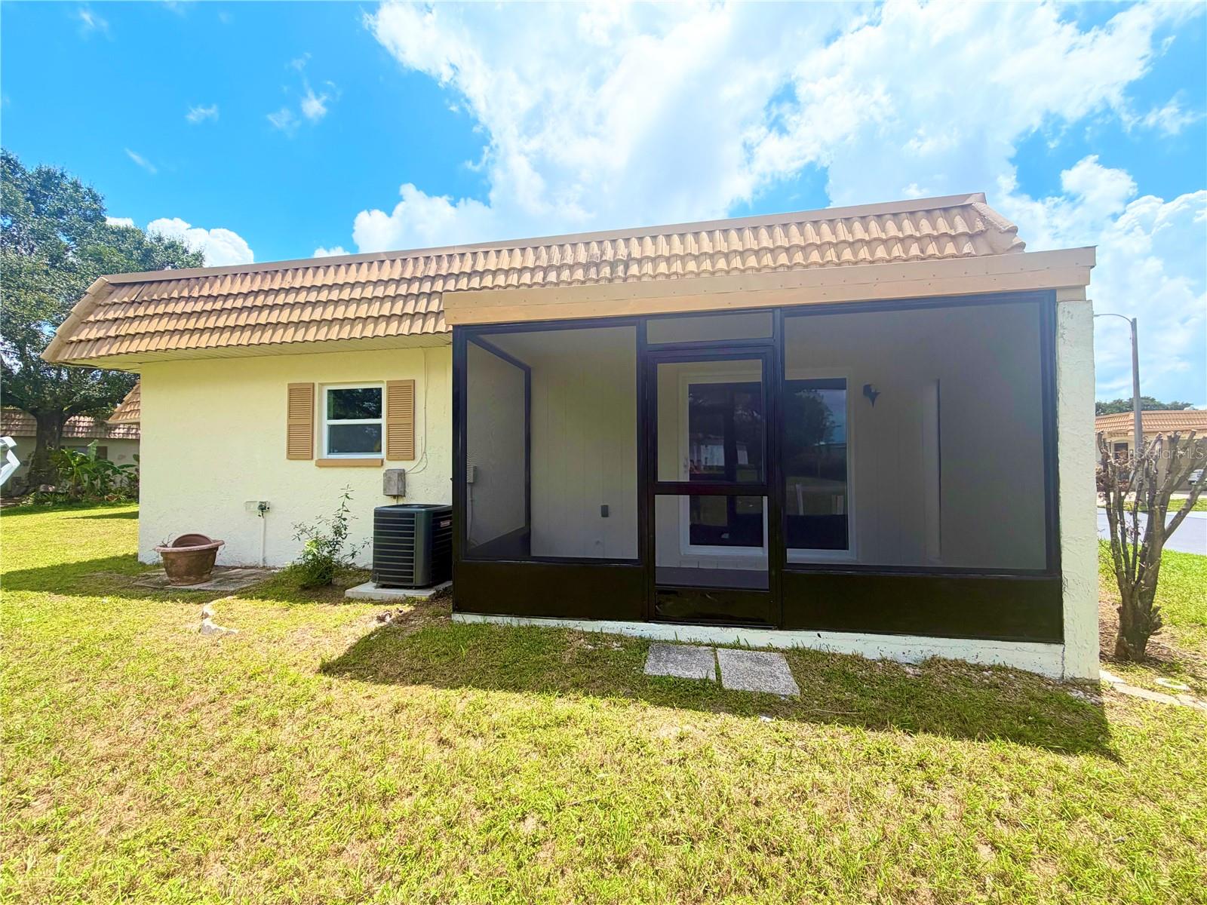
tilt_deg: +1.3
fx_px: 488
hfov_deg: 102.1
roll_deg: +0.4
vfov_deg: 85.7
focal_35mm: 14
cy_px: 452
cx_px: 604
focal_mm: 2.22
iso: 25
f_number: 2.2
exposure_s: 1/864
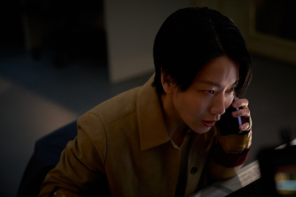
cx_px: 148
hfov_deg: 28.8
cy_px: 98
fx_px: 576
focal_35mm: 70
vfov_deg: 19.5
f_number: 2.8
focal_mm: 70
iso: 1250
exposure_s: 1/125
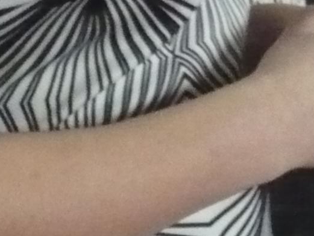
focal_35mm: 470
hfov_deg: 4.2
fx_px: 4264
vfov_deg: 3.1
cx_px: 699
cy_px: -296
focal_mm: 12.3
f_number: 4.1
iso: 800
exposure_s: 1/25
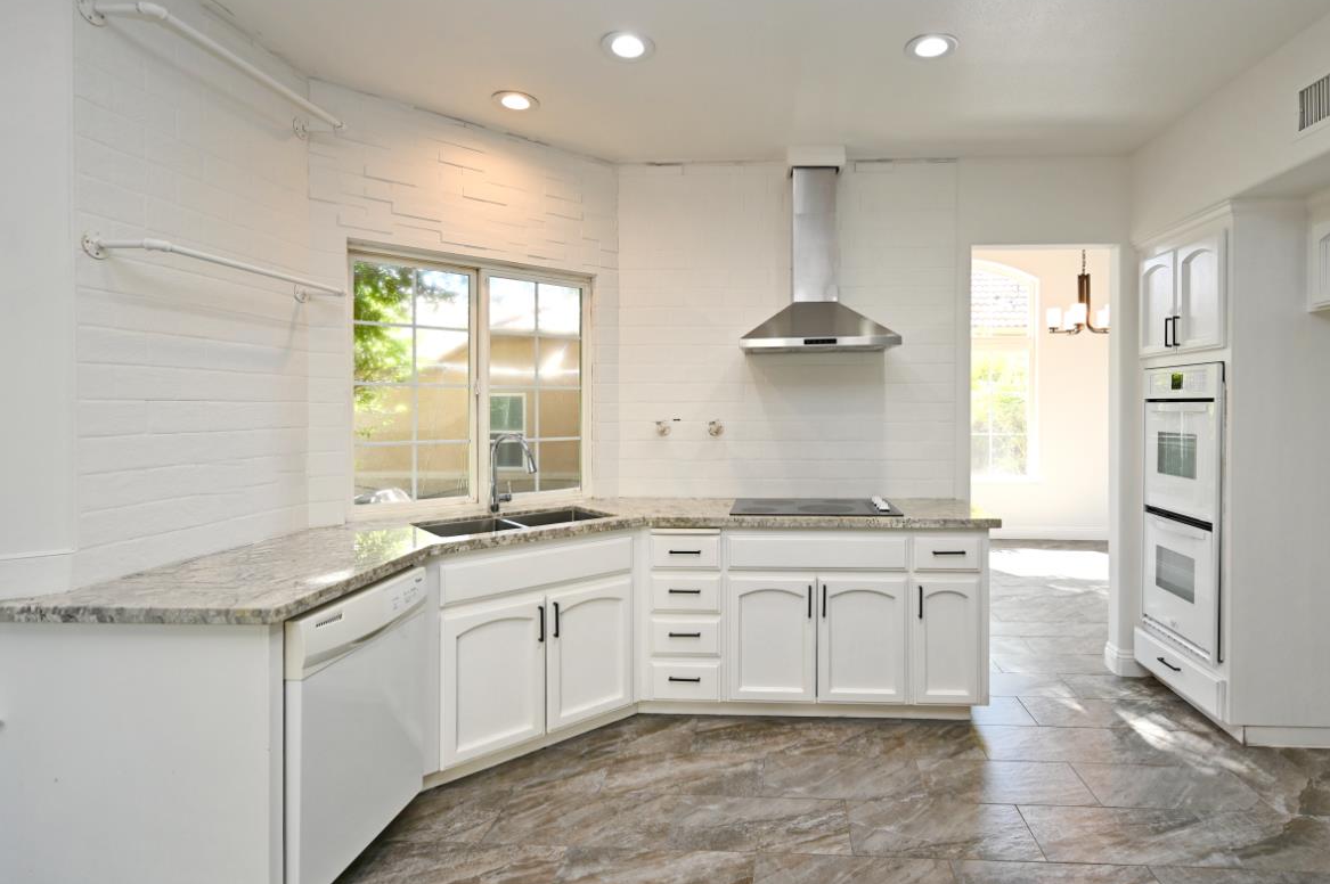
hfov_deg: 89.6
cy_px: 407
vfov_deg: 67.2
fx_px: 664
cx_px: 744
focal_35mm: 18
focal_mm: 14
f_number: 4.5
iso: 200
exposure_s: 1/80
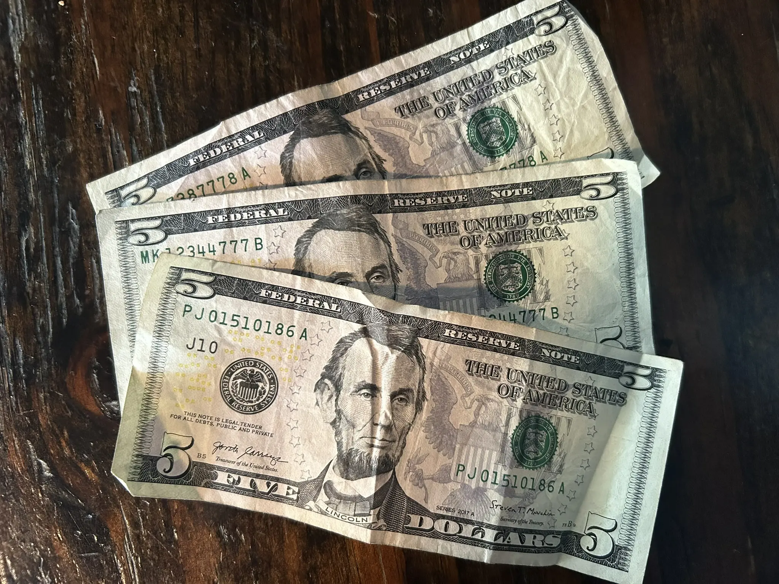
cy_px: 292
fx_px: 585
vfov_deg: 53.1
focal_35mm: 26
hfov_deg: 67.3
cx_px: 390
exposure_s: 1/60
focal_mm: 5.7
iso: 500
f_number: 1.5
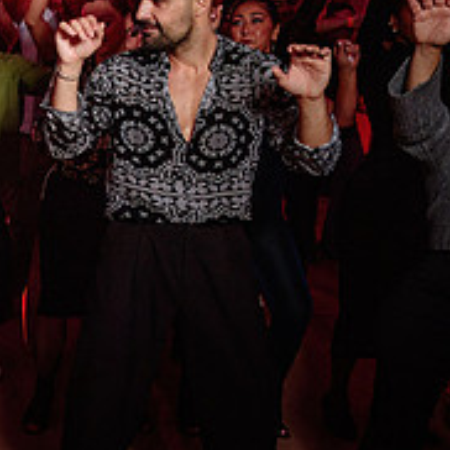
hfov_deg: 24.0
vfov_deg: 26.5
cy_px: 224
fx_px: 956
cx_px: -96
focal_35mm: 65
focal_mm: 24
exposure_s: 1/80
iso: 800
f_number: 4
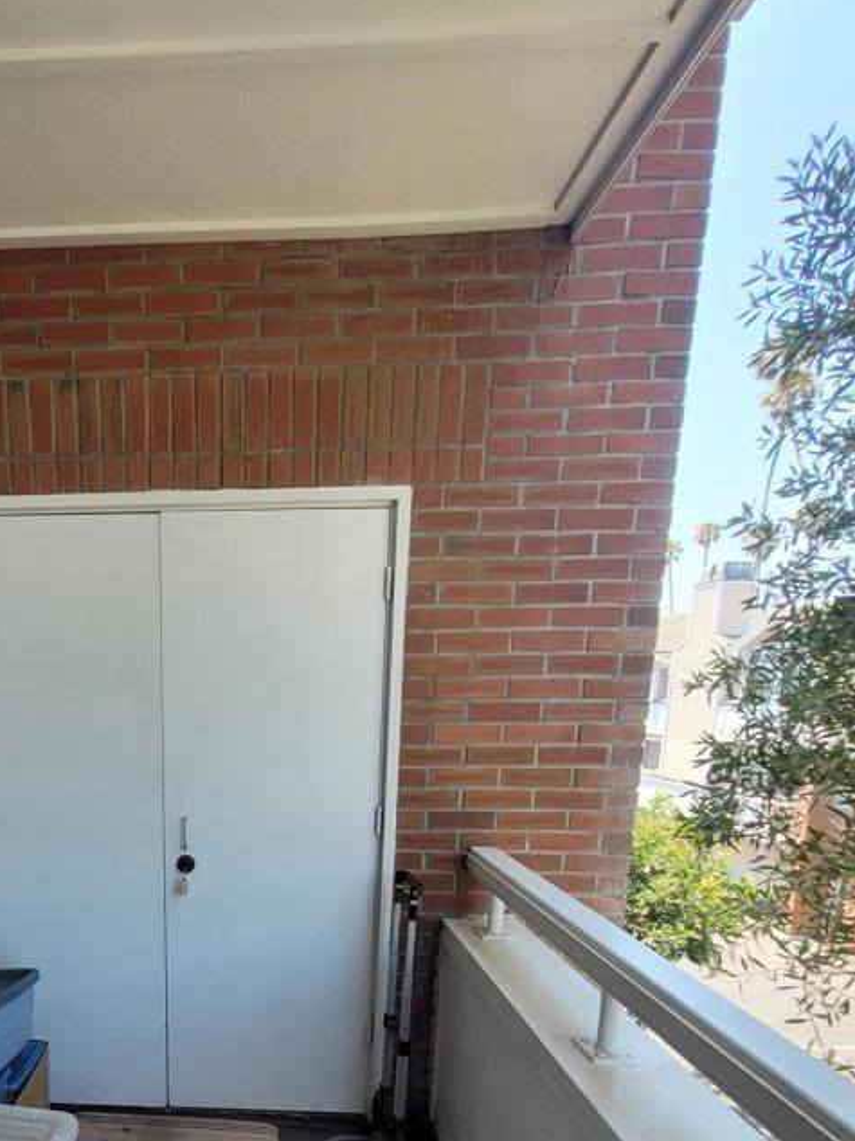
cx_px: 223
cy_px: 826
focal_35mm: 21
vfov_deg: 74.5
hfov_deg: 60.3
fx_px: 692
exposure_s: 1/186
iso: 40
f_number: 2.2
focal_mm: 1.74
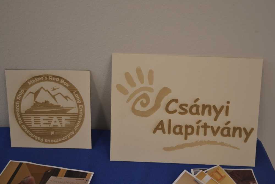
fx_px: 275
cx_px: 138
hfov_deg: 53.1
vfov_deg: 36.9
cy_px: 92
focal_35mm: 36
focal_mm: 24
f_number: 3.8
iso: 250
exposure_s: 1/30
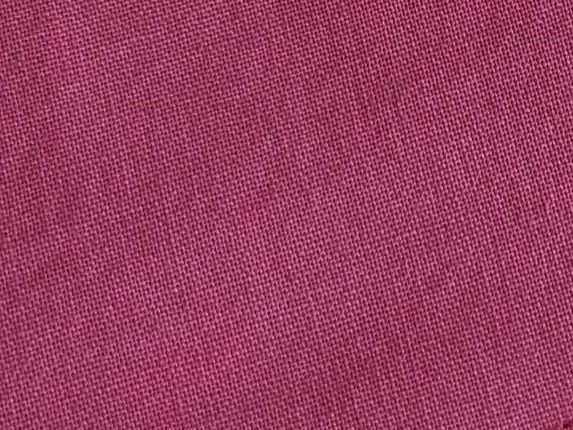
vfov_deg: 9.3
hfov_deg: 12.7
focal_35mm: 151
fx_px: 2500
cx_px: 710
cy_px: -405
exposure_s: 1/24
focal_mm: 4.38
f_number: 1.73
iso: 63
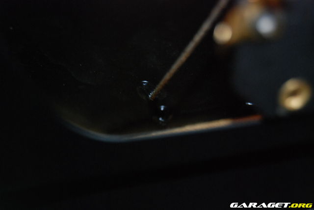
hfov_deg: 26.0
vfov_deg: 17.5
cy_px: 105
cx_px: 157
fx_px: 681
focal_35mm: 78
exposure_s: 1/60
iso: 1250
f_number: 5.6
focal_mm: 52
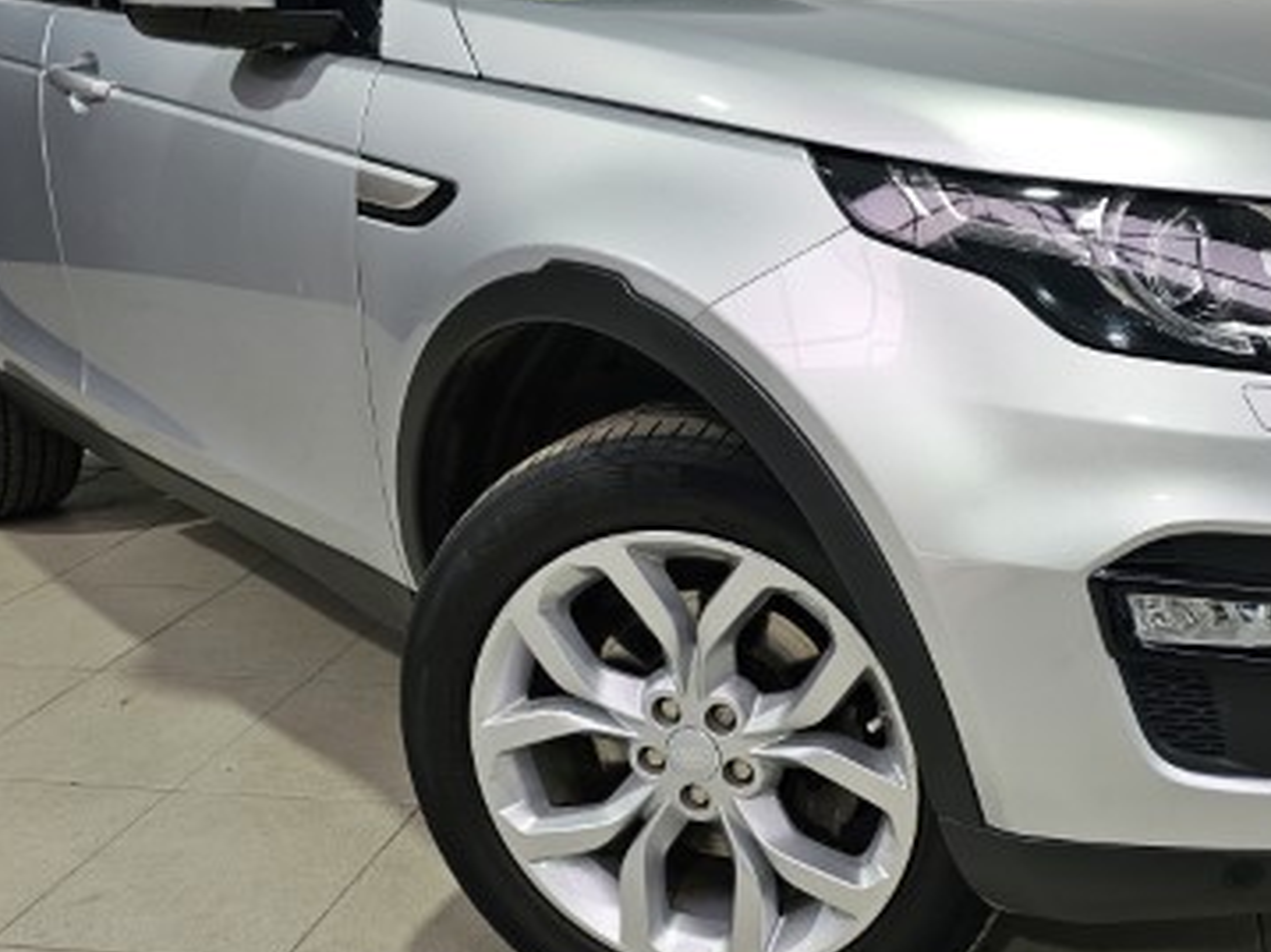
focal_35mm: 41
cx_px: 864
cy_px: 432
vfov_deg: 35.1
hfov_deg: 45.0
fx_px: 1505
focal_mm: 6.3
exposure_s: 1/100
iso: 50
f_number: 1.7
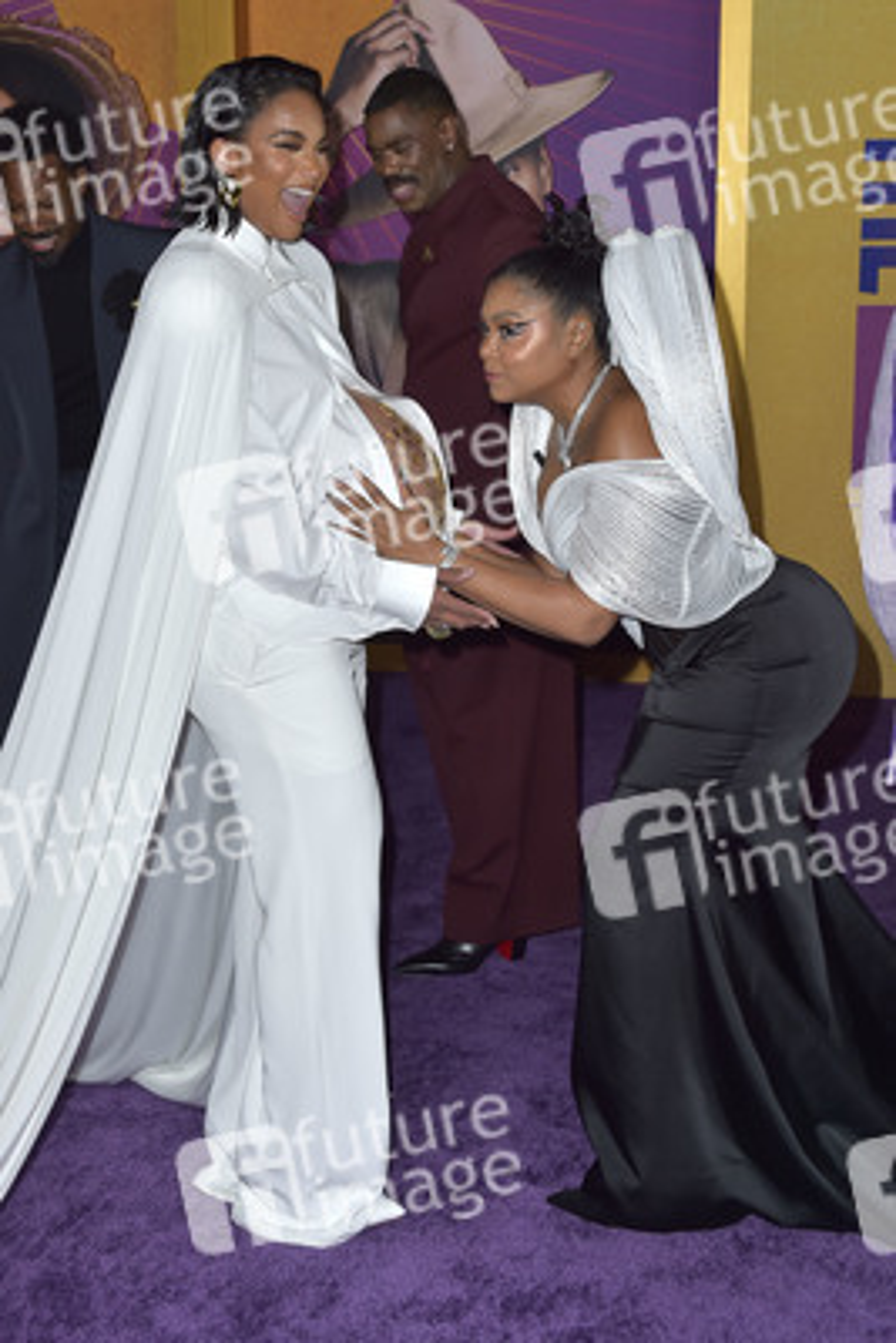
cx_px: 448
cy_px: 672
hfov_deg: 29.9
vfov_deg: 43.6
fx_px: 1678
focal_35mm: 45
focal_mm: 45
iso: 320
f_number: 6.3
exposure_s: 1/250
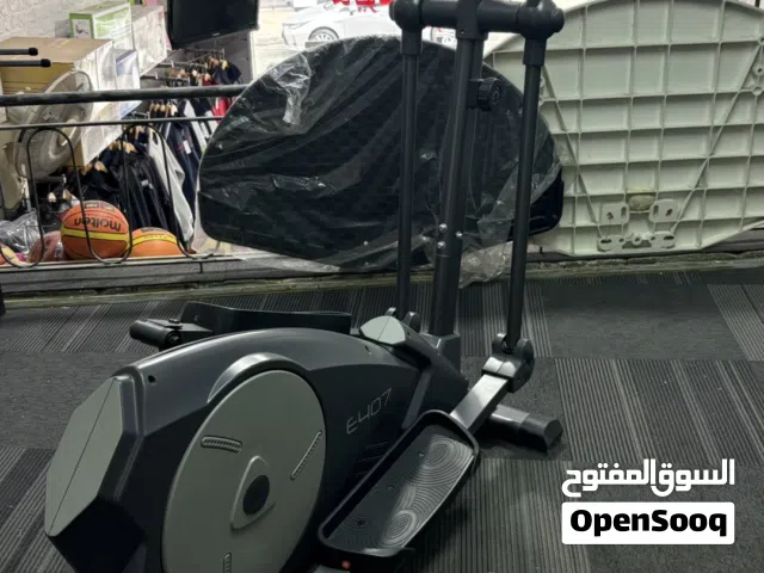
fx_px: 574
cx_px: 382
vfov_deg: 53.1
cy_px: 286
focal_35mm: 26
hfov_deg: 67.3
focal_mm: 5.96
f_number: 1.6
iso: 160
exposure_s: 1/100
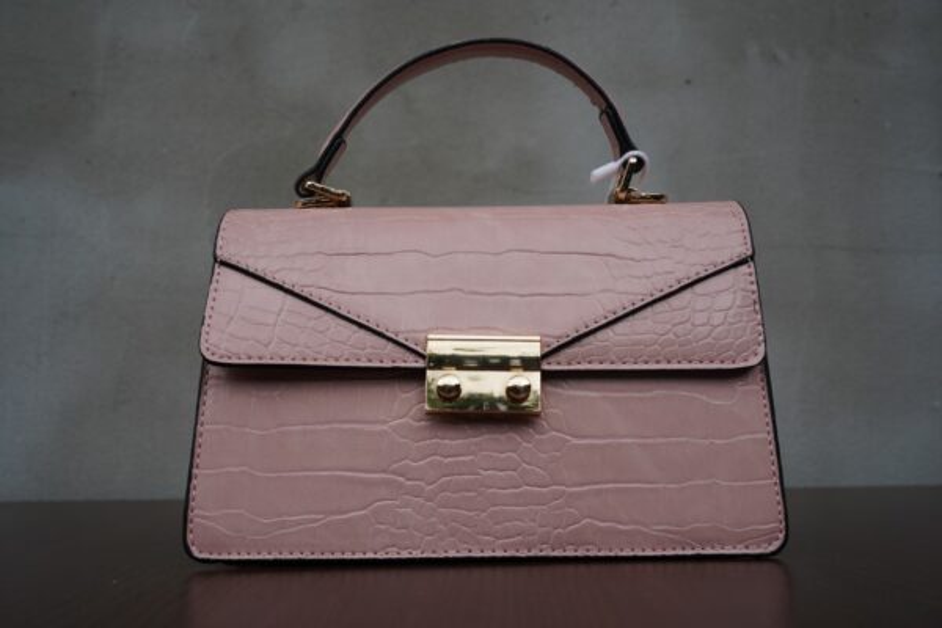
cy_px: 314
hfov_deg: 54.4
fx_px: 916
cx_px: 471
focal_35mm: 35
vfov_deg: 37.9
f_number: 8
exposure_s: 1/250
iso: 320
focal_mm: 35
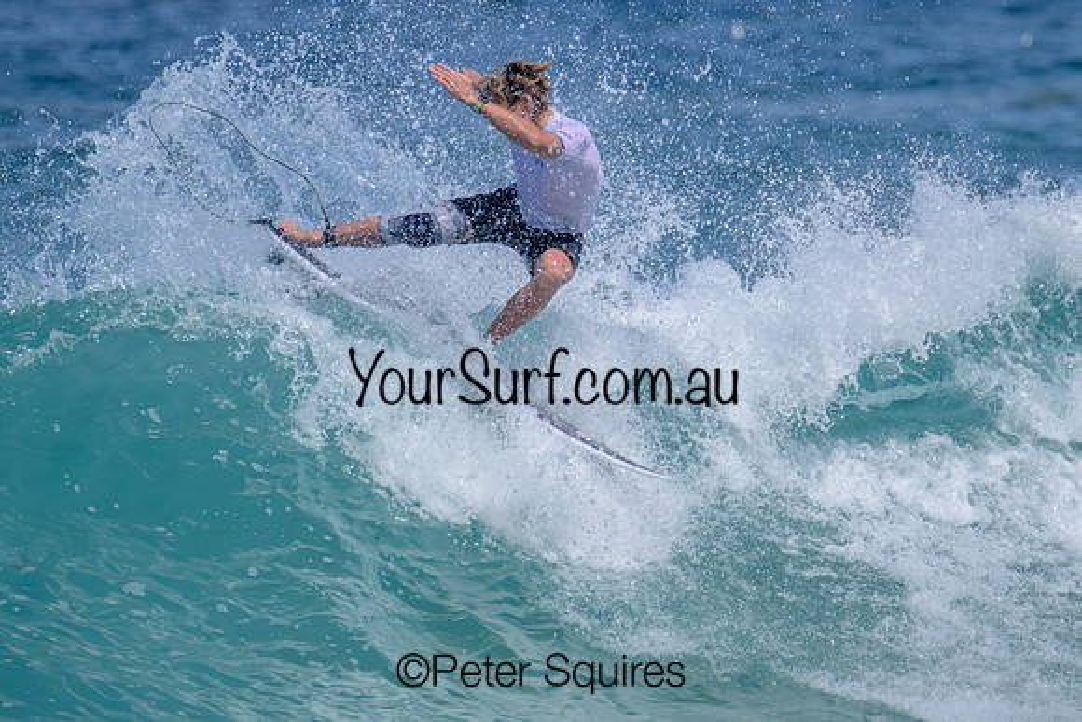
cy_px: 336
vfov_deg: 1.4
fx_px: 30207
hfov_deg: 2.1
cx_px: 680
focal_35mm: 1005
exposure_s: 1/2000
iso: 800
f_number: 11
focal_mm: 800
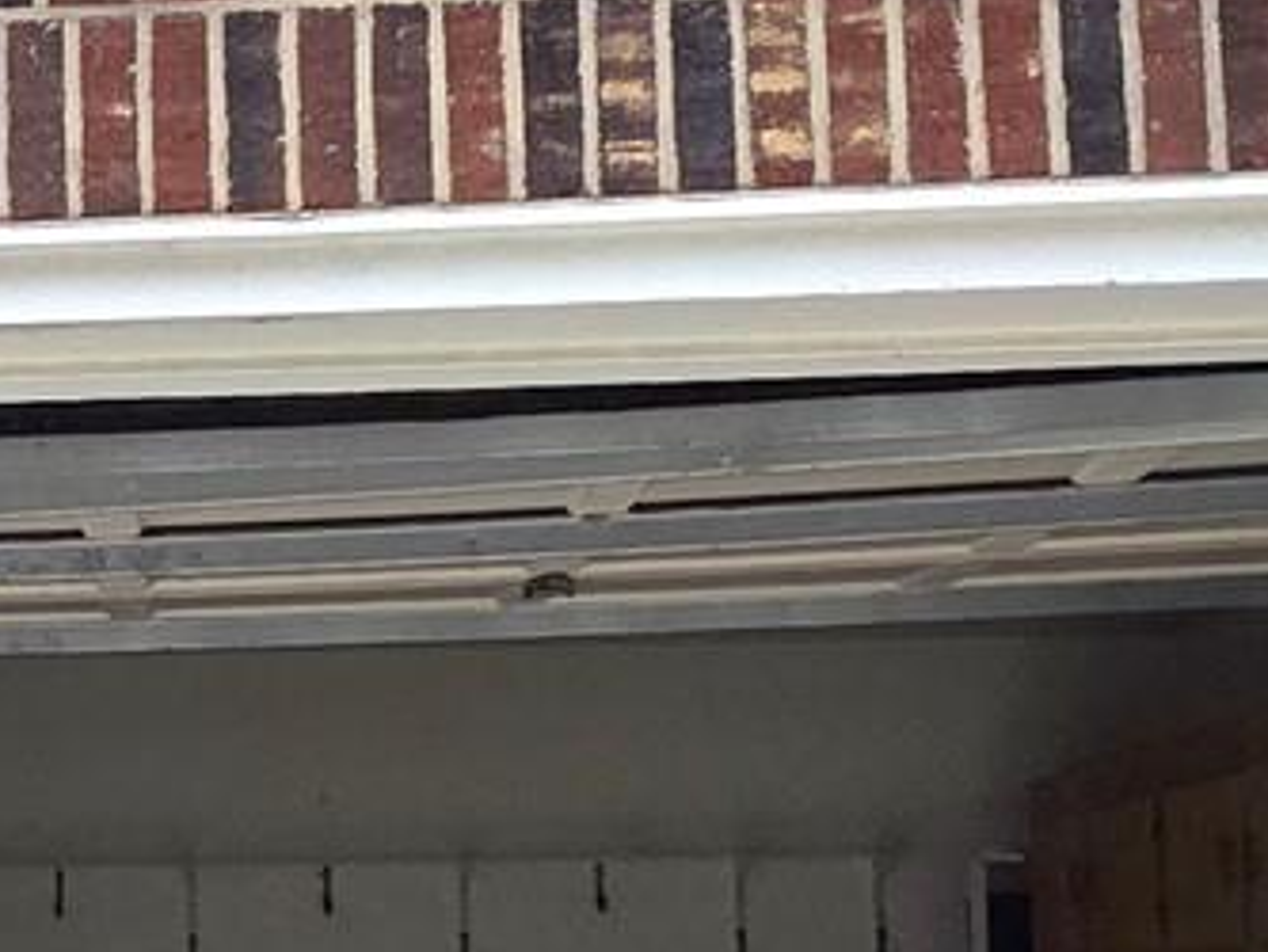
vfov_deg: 18.2
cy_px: 811
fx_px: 2931
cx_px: -164
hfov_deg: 22.8
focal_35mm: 80
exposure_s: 1/2500
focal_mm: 2.2
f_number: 1.9
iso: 40
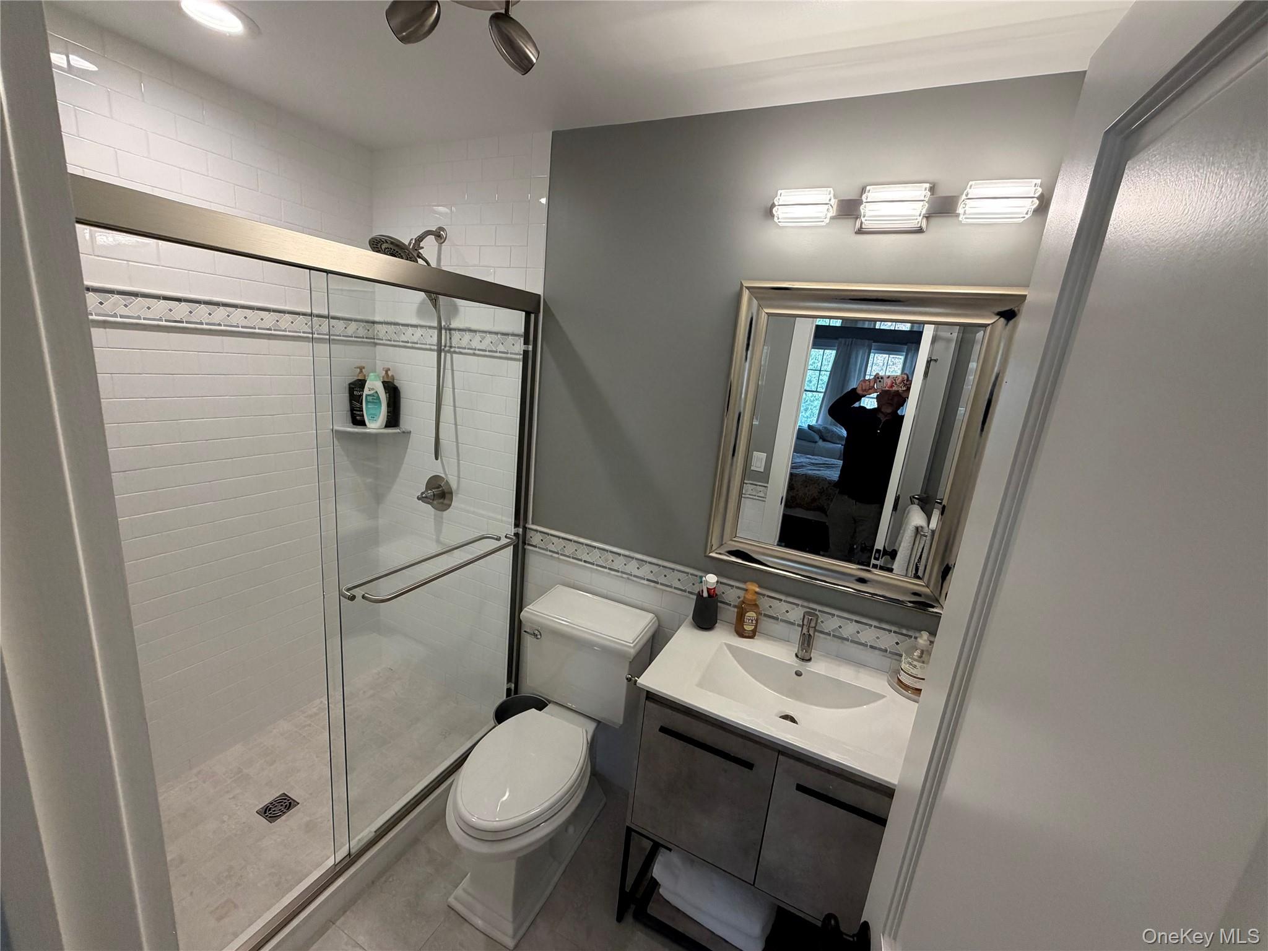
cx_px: 634
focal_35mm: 14
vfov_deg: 85.7
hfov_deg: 102.1
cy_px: 476
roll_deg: -5.6
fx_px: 513
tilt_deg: -13.6
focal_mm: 2.22
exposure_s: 1/120
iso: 200
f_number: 2.2
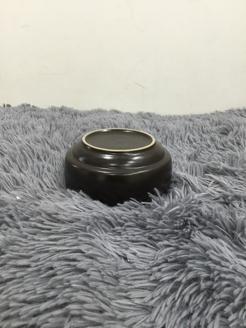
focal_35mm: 31
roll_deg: +1.3
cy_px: 164
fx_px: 294
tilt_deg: -25.1
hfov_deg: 45.4
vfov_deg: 58.4
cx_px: 123
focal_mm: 3.3
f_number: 2.4
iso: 125
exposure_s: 1/33
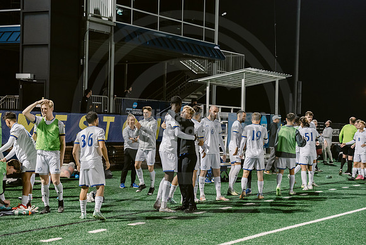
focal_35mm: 70
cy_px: 122
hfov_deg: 28.8
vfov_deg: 19.5
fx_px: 712
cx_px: 183
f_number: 4
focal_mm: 70
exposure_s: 1/250
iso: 2500
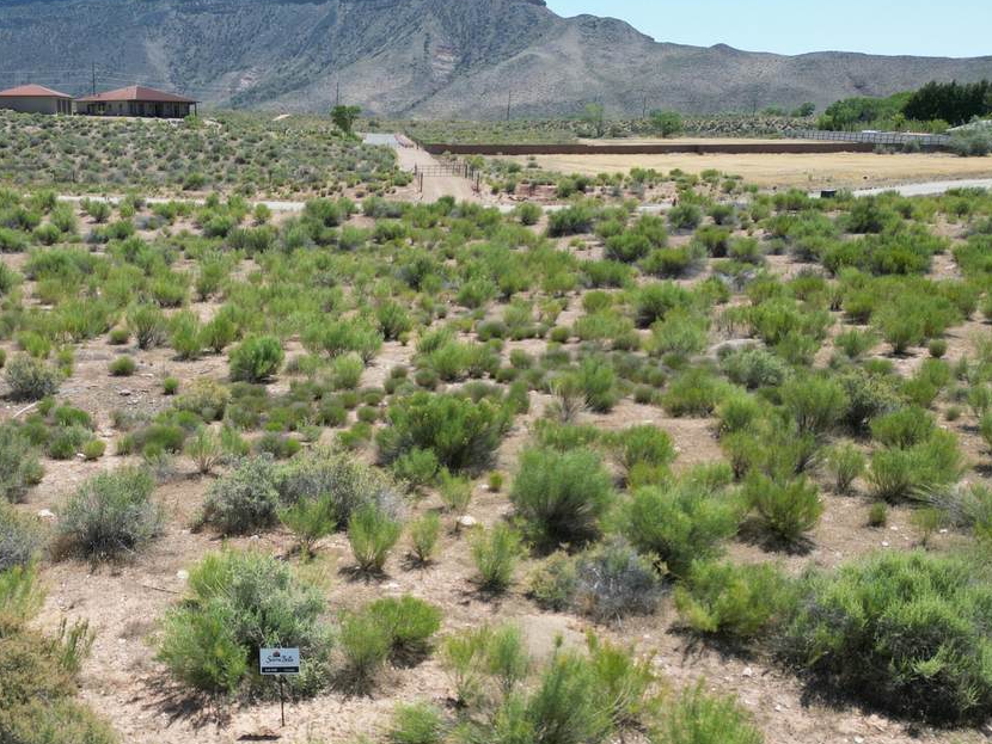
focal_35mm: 37
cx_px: 280
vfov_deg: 38.3
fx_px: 1061
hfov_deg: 48.7
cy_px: 484
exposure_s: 1/2500
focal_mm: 6.72
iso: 120
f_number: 1.7
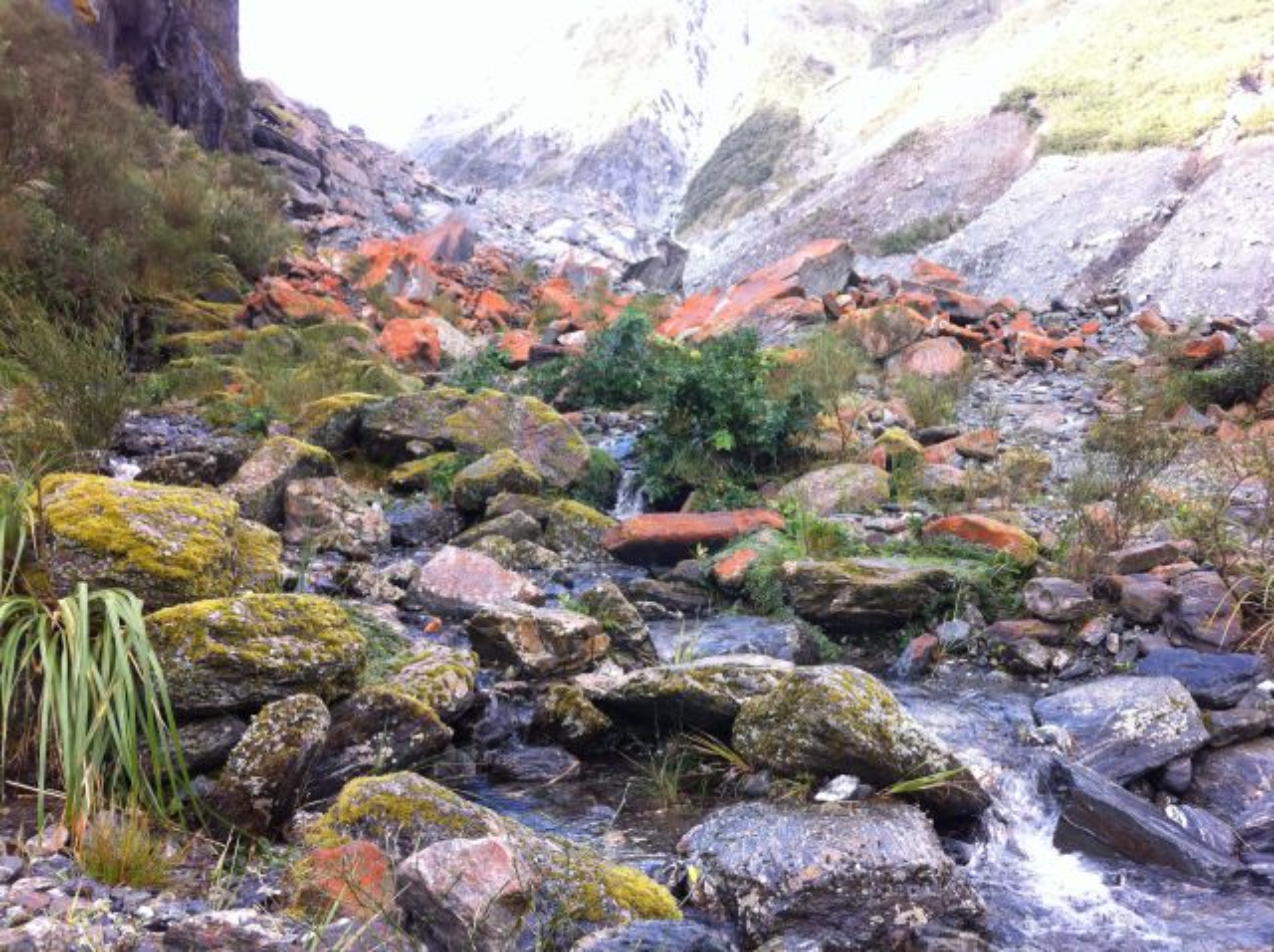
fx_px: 1286
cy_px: 476
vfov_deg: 40.6
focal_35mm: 35
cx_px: 637
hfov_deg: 52.7
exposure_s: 1/128
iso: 80
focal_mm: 3.85
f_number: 2.8
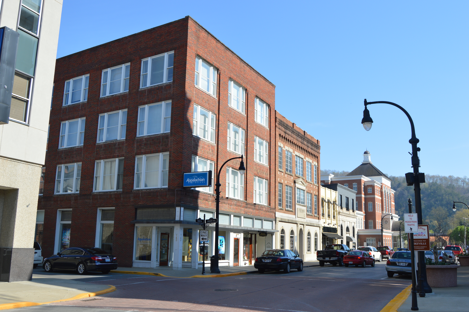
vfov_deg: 39.9
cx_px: 234
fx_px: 430
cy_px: 156
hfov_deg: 57.3
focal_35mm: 33
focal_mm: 22
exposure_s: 1/200
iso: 100
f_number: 7.1
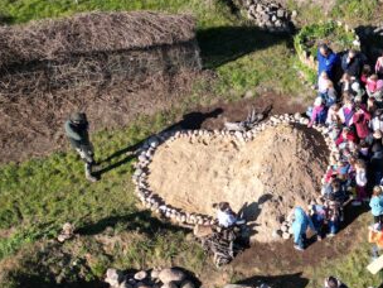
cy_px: 208
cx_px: 368
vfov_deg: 26.3
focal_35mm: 55
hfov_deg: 32.6
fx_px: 609
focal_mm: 6.72
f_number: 1.7
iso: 100
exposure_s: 1/120
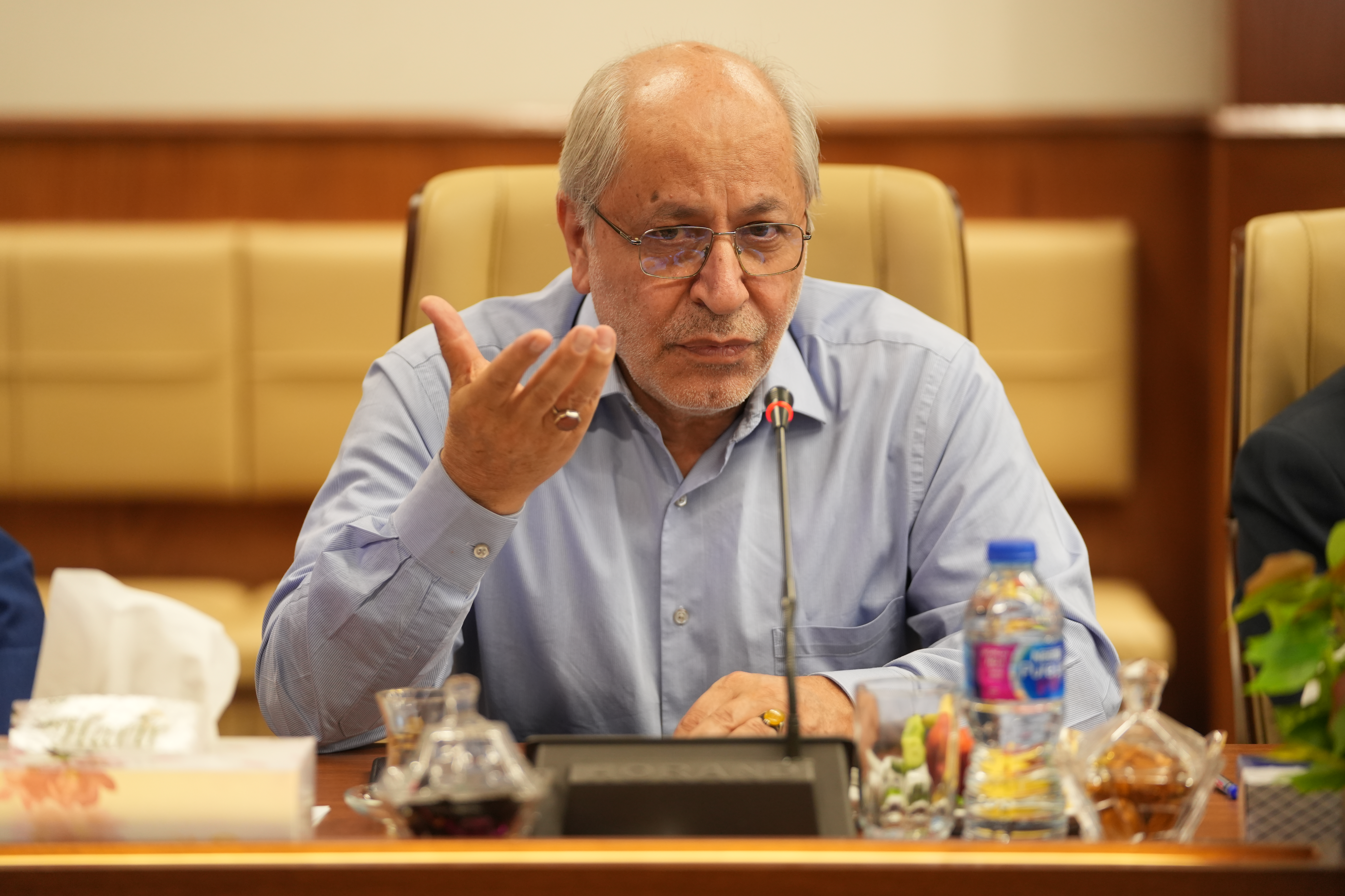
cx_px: 672
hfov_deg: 16.3
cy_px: 448
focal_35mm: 126
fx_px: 4707
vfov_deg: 10.9
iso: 1250
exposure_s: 1/200
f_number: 2.8
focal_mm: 126
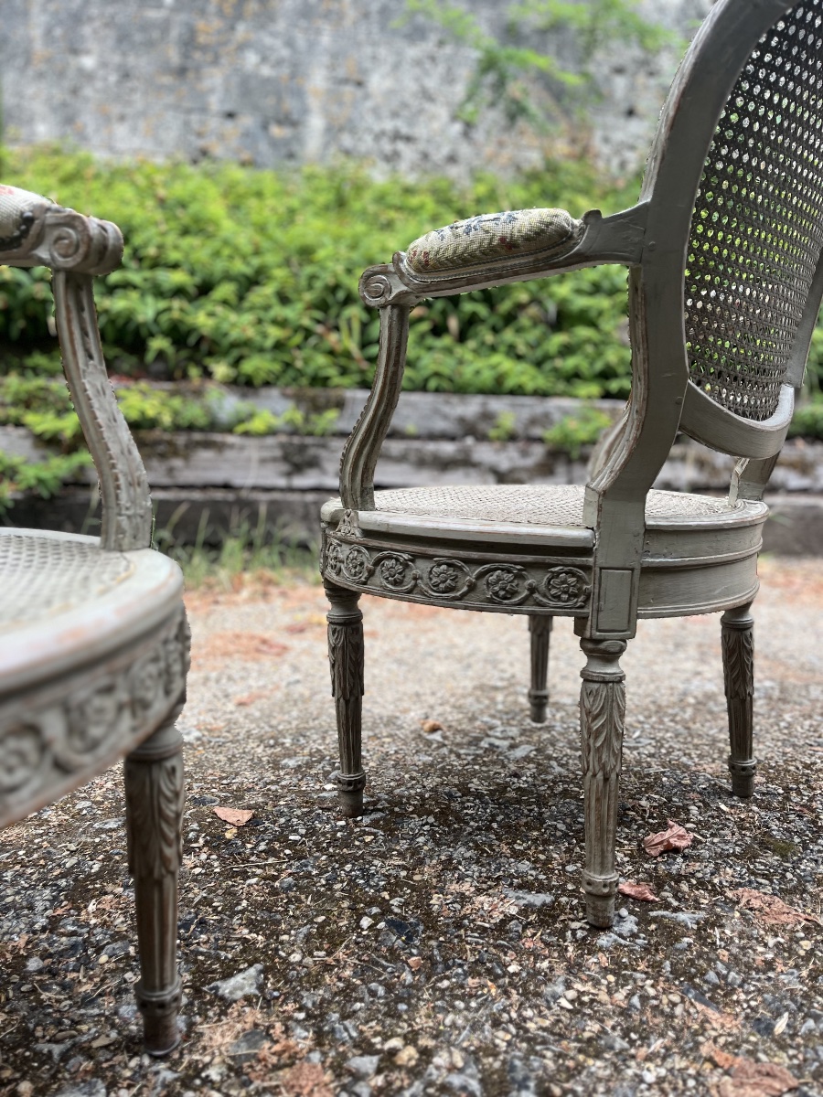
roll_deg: -1.7
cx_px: 412
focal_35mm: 26
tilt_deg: -9.3
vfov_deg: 67.3
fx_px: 824
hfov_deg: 53.1
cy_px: 548
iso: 40
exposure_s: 1/160
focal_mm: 5.1
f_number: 1.6
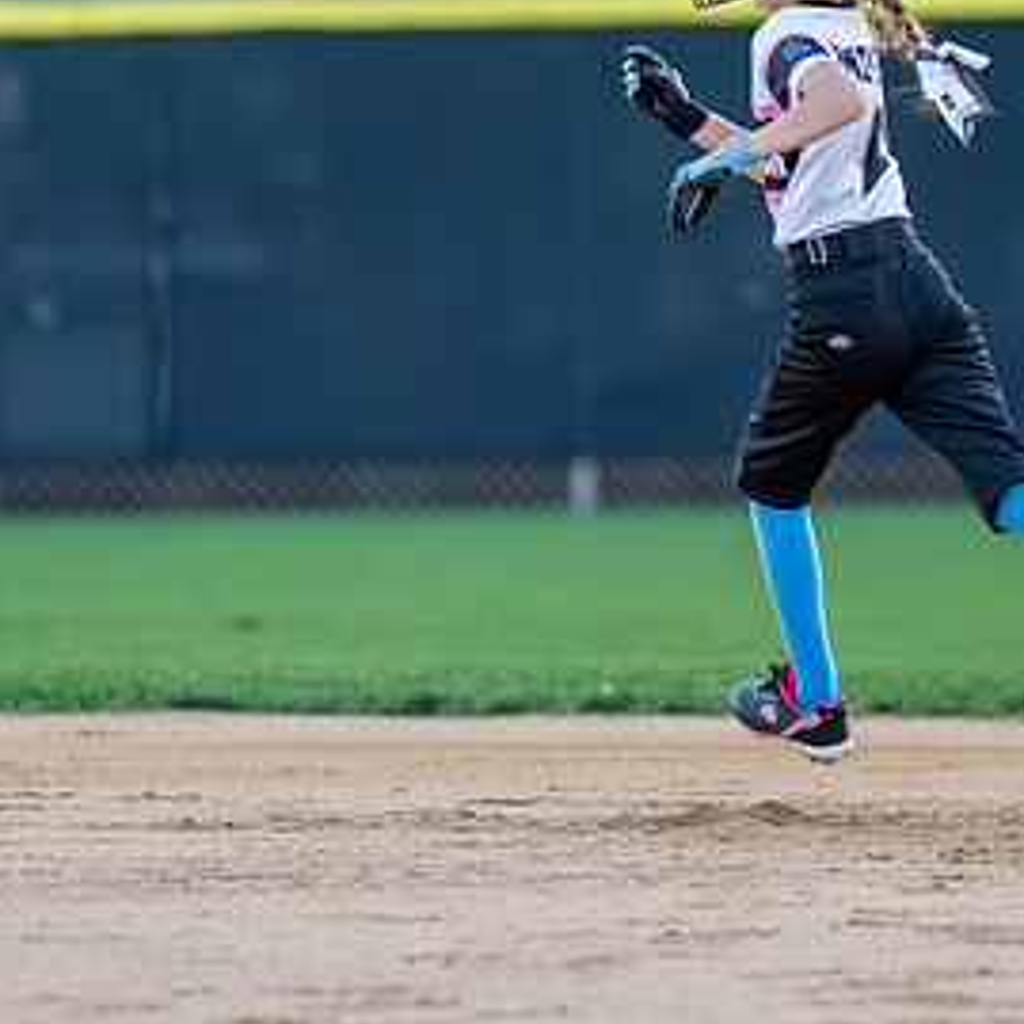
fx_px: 20951
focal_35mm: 626
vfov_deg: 2.8
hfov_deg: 2.8
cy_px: 196
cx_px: 955
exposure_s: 1/2000
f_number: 2.8
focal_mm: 200
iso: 1600
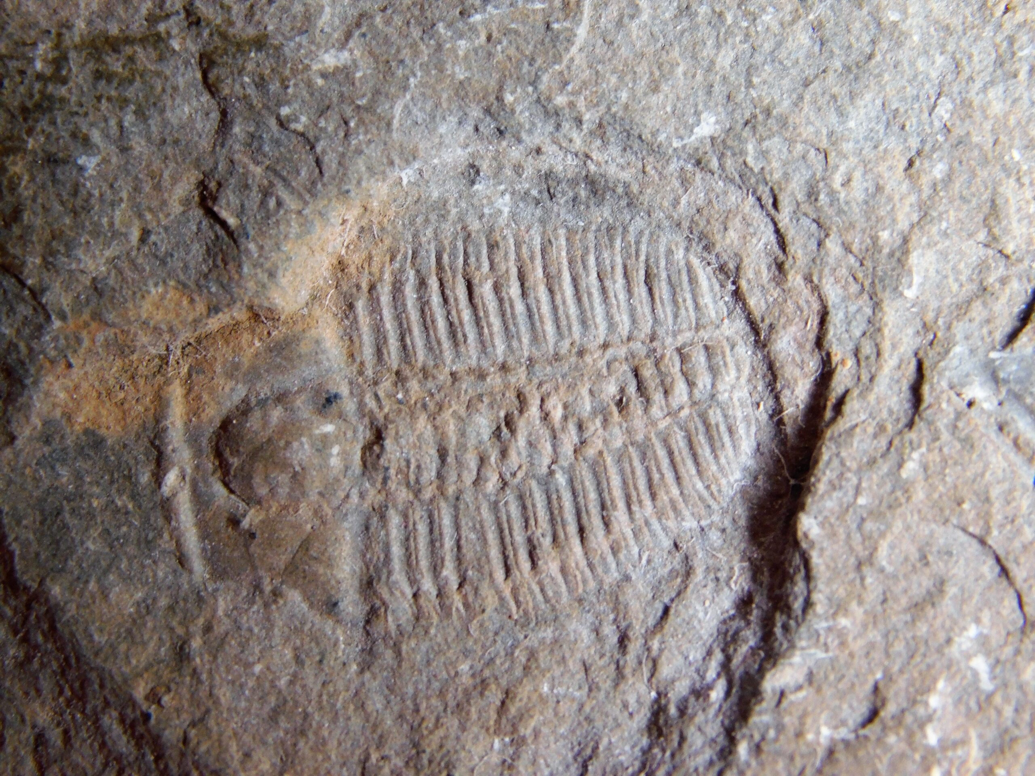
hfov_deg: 11.6
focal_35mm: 170
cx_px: 518
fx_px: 5083
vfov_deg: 8.7
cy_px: 388
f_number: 5.3
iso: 180
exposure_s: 1/30
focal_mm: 30.1
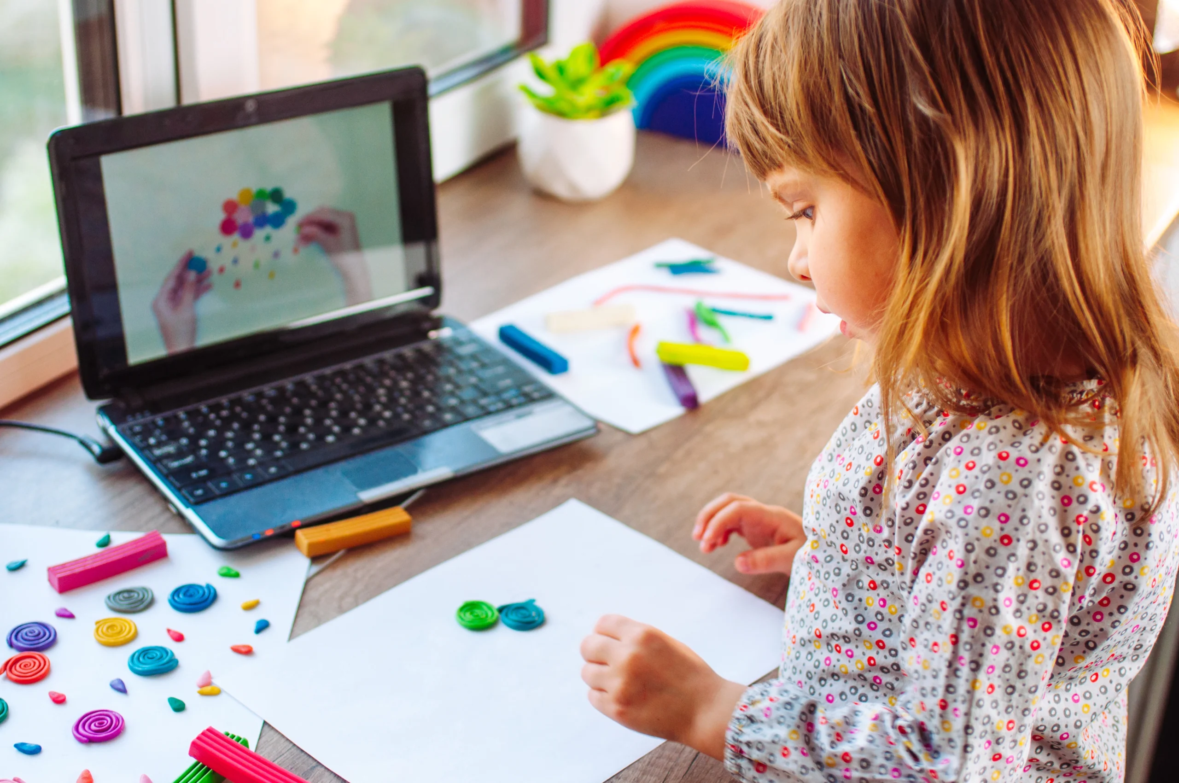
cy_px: 392
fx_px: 1717
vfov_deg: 25.7
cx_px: 590
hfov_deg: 37.9
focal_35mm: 52
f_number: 3.2
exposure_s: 1/160
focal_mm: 35
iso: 125
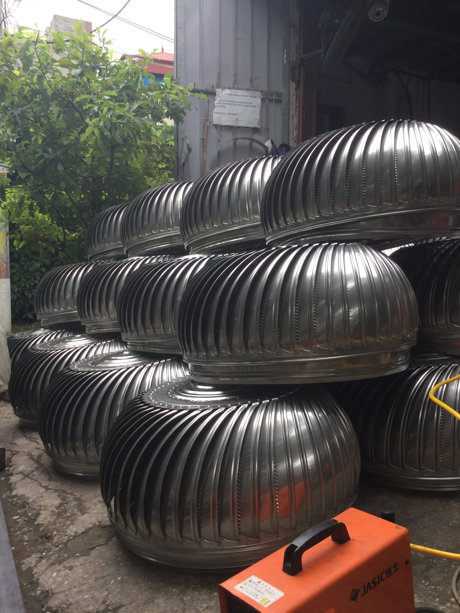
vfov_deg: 58.4
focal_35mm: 31
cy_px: 306
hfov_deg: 45.4
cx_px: 230
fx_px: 549
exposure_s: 1/250
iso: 25
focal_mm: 3.3
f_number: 2.4
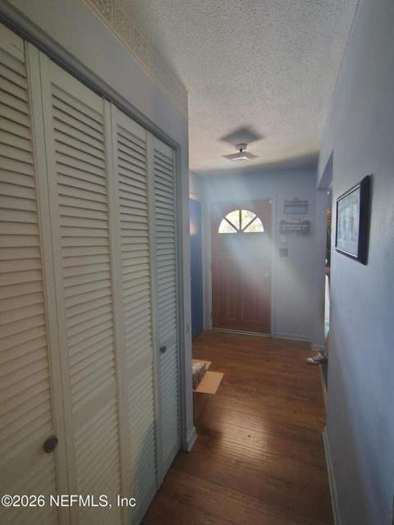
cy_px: 262
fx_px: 243
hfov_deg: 78.1
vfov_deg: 94.5
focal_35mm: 16
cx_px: 197
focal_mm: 2.13
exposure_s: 1/24
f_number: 2.2
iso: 1456
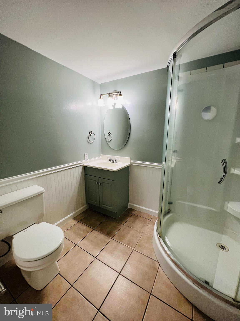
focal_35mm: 13
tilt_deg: -11.5
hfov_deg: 89.9
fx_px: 120
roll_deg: +0.2
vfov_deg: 106.2
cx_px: 120
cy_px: 160
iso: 160
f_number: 1.8
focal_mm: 1.57
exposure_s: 1/120
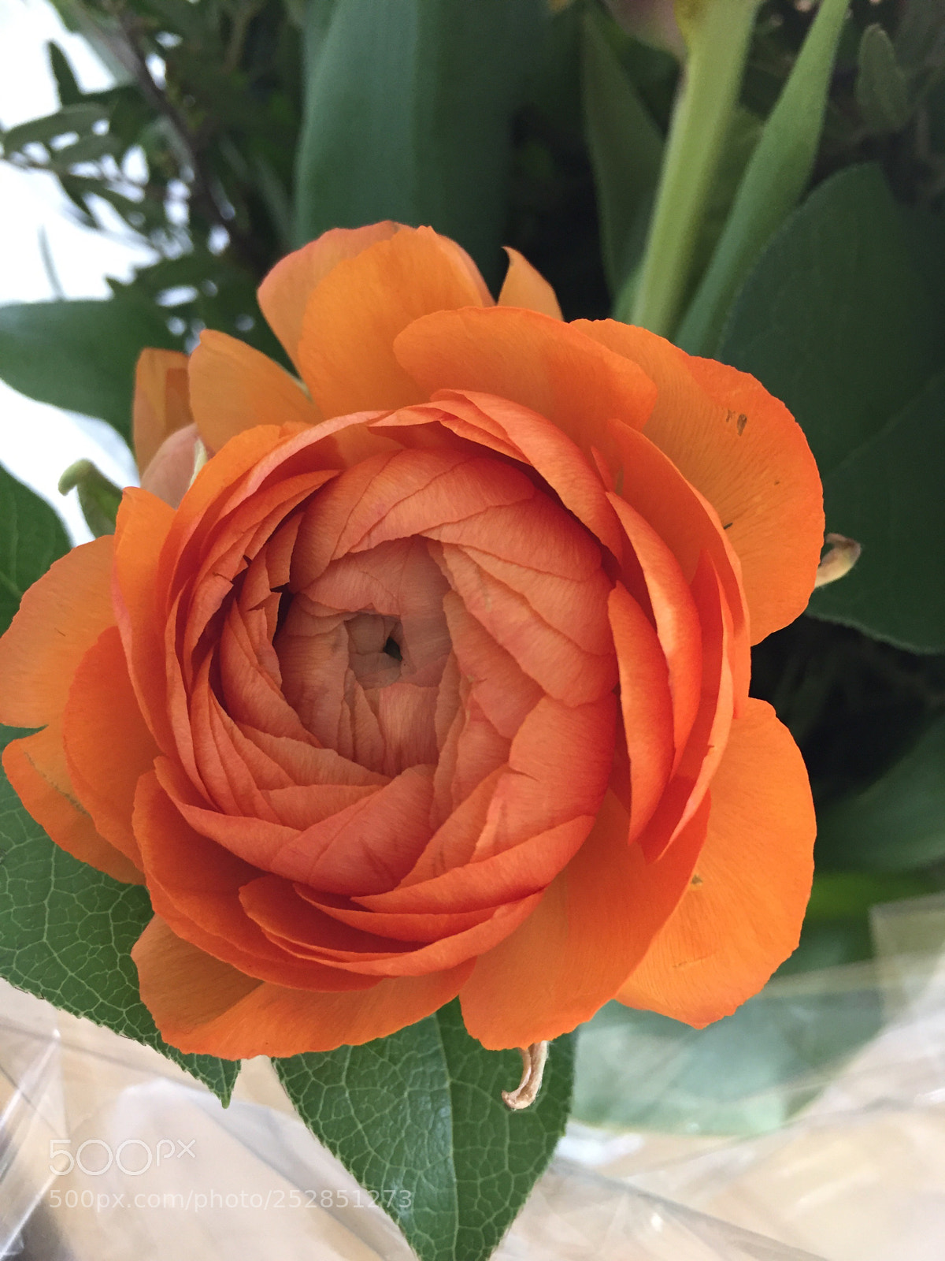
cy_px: 630
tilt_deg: -33.6
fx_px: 1056
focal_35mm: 29
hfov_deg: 48.2
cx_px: 472
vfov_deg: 61.7
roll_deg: -9.2
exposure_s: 1/33
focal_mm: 4.15
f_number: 2.2
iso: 160
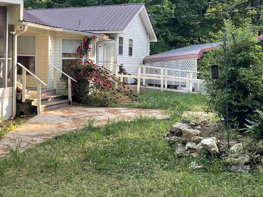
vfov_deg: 28.9
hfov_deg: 35.4
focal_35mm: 50
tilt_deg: -1.2
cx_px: 15
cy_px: 64
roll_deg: -1.1
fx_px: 380
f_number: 1.6
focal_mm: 4.2
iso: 32
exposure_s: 1/144
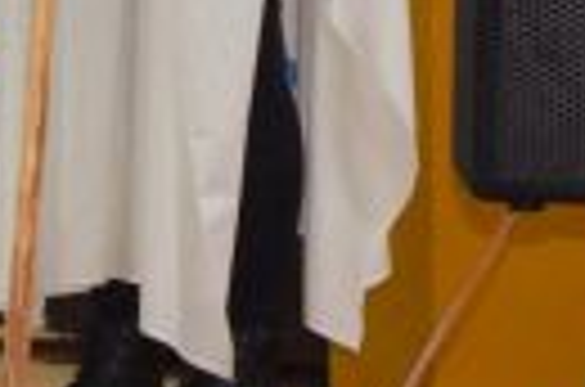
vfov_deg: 3.2
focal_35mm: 430
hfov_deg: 4.8
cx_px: -441
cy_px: -94
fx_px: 6970
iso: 2500
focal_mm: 62
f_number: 5.3
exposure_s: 1/60
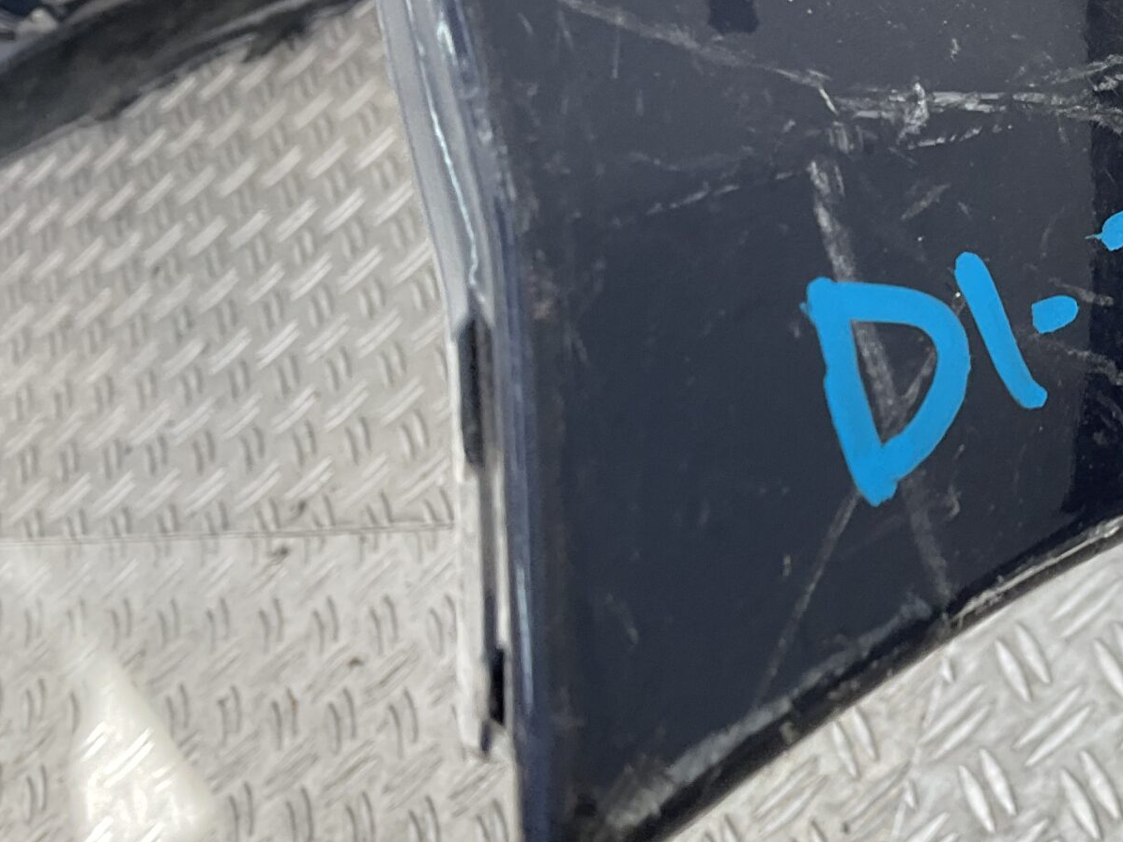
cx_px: 1161
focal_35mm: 62
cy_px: 209
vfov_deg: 23.4
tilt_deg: -45.0
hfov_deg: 28.9
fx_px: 2012
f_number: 1.8
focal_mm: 3
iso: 20
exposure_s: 1/100
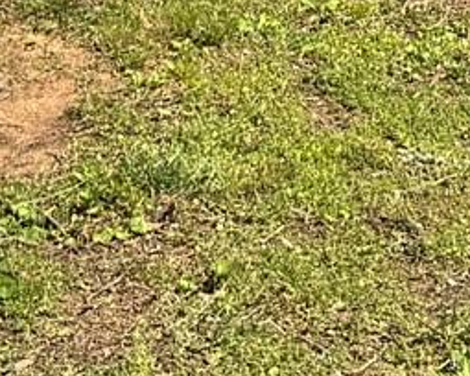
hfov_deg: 10.3
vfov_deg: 7.3
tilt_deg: -0.4
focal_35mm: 188
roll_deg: -1.6
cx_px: 230
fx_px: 2615
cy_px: -770
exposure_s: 1/3802
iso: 80
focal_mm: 6.76
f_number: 1.78
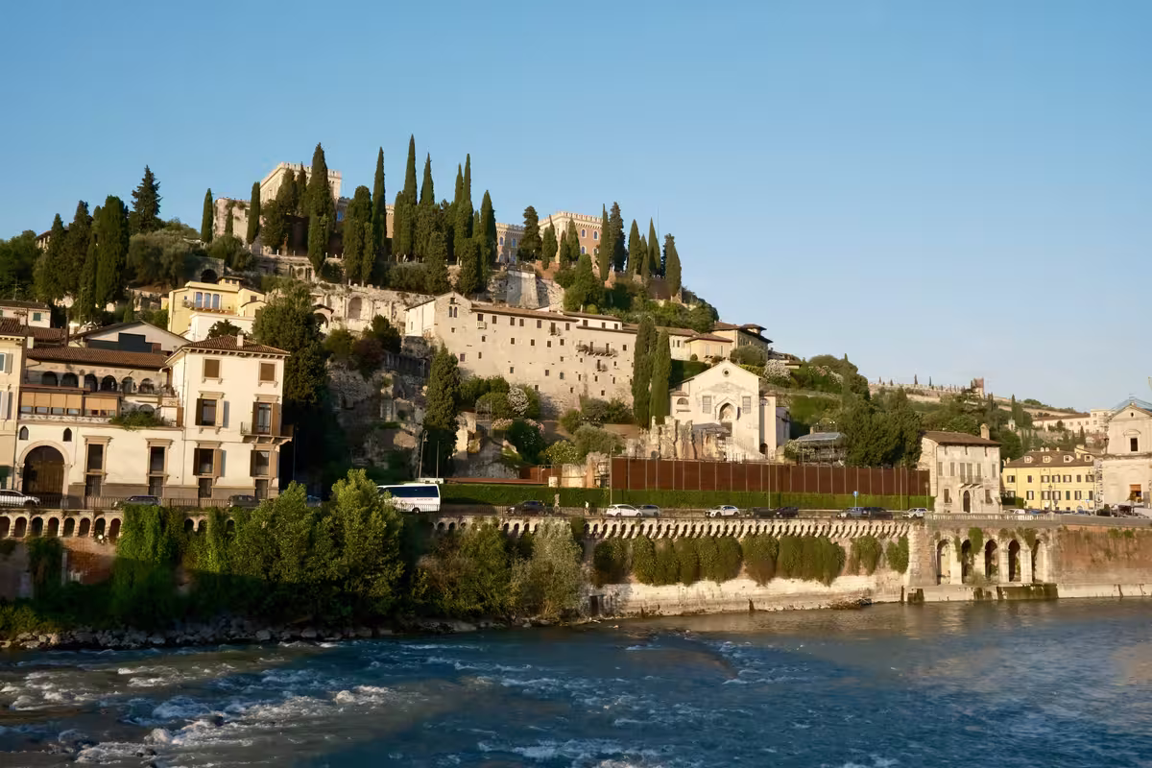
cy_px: 384
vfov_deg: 41.1
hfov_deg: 58.7
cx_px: 576
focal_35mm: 32
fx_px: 1024
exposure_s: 1/2700
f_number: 10
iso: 3200
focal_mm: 21.5
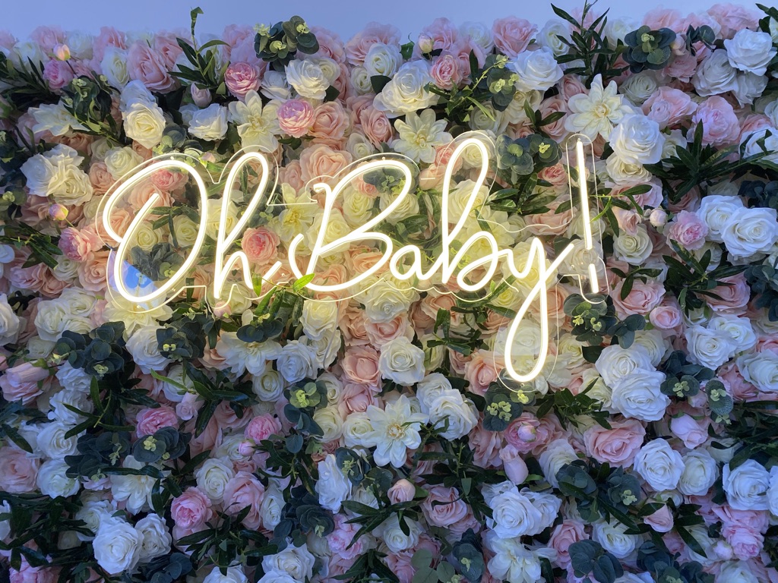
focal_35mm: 26
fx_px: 584
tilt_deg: +8.6
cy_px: 292
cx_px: 389
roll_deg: -0.6
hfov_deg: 67.3
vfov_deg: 53.1
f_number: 1.8
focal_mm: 4.25
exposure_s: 1/121
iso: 64
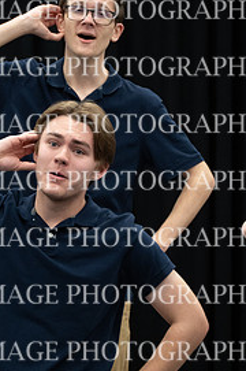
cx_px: 59
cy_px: 208
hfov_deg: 4.2
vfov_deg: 6.3
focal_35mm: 329
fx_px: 3381
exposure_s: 1/100
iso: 6400
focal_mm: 198
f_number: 6.3
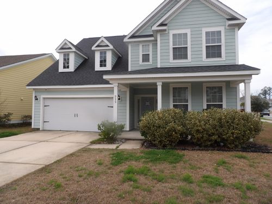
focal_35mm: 24
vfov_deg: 56.8
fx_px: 189
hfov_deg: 71.6
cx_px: 136
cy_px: 102
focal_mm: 4.3
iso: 100
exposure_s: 1/897
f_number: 3.2
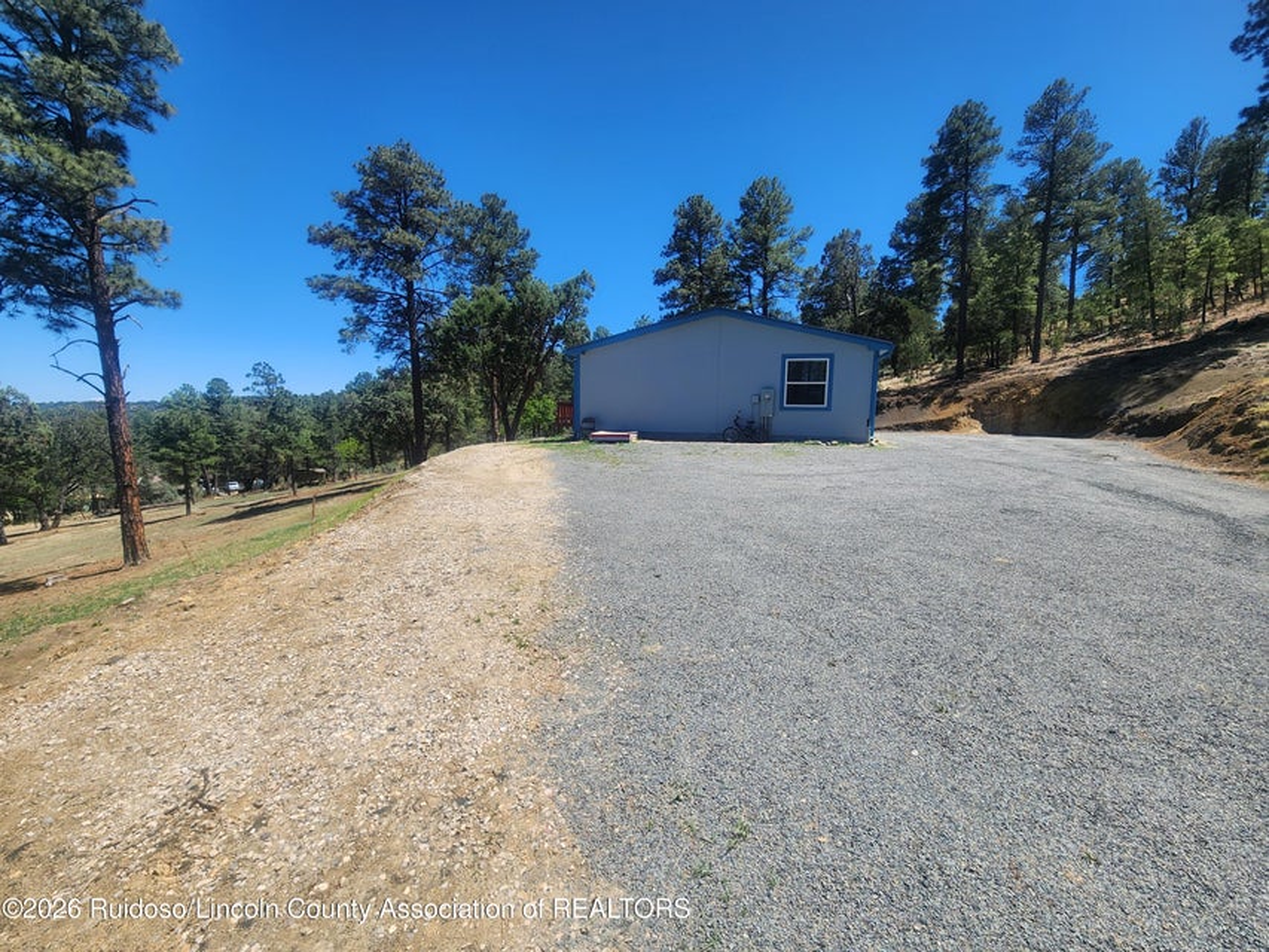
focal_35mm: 13
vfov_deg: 89.9
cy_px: 476
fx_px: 477
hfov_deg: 106.2
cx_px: 634
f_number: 2.2
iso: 50
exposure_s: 1/1563
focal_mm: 2.2
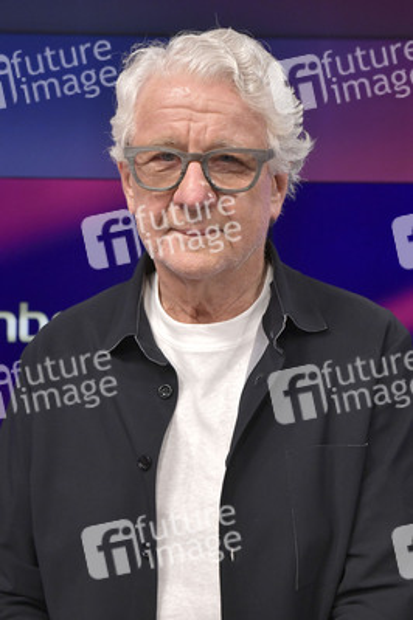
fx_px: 827
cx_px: 206
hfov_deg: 28.0
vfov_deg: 41.1
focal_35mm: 48
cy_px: 310
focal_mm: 48
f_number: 6.3
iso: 2500
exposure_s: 1/250
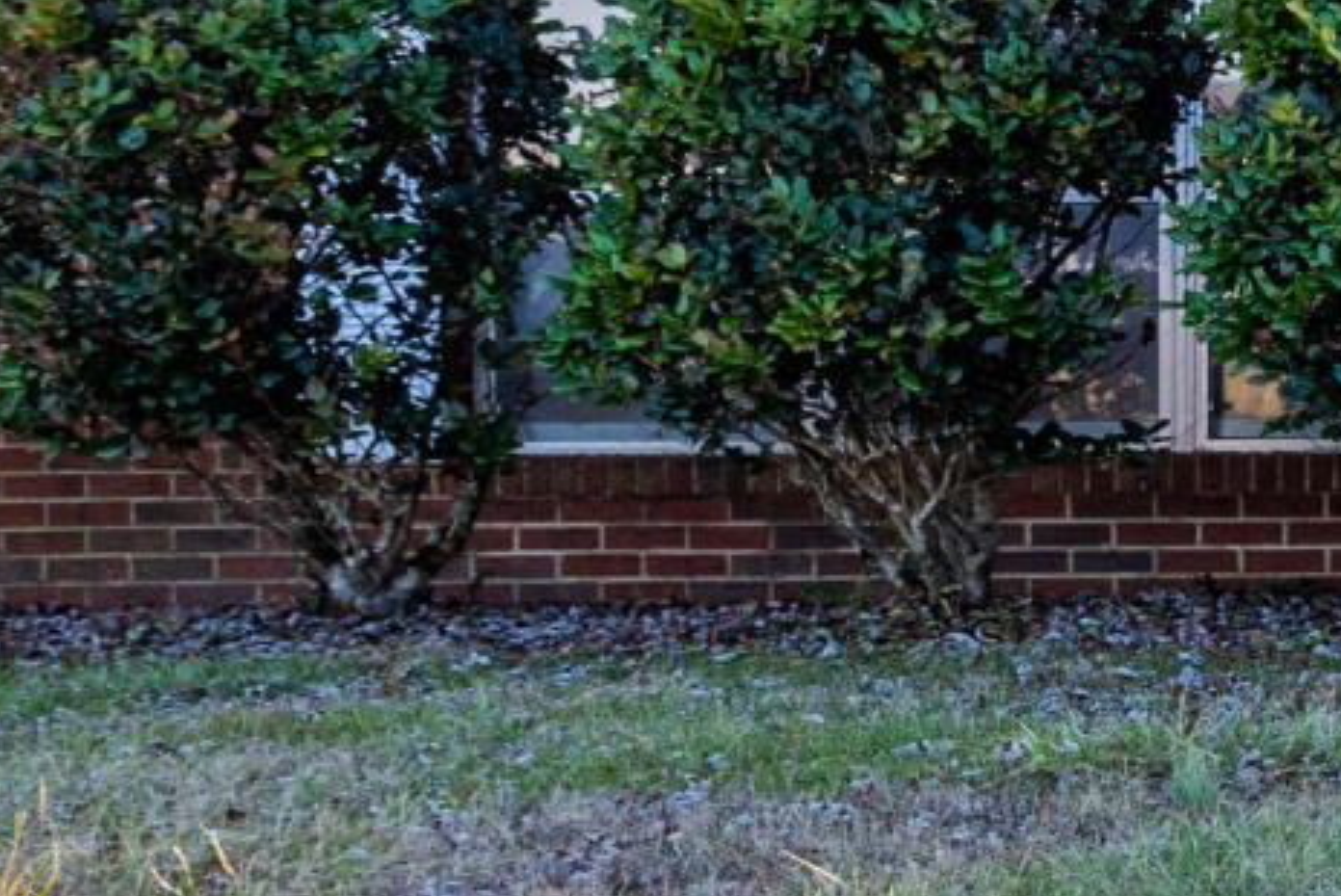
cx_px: 3656
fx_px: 3615
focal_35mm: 97
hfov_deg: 12.7
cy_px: 251
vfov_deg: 14.1
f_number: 7.1
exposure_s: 1/160
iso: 250
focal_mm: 15
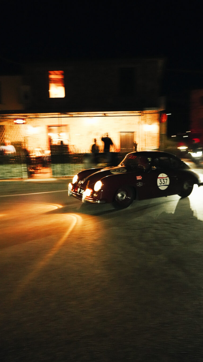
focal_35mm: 26
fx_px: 249
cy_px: 176
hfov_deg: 44.2
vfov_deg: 71.9
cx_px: 117
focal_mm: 24
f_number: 4
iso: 8000
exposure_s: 1/50
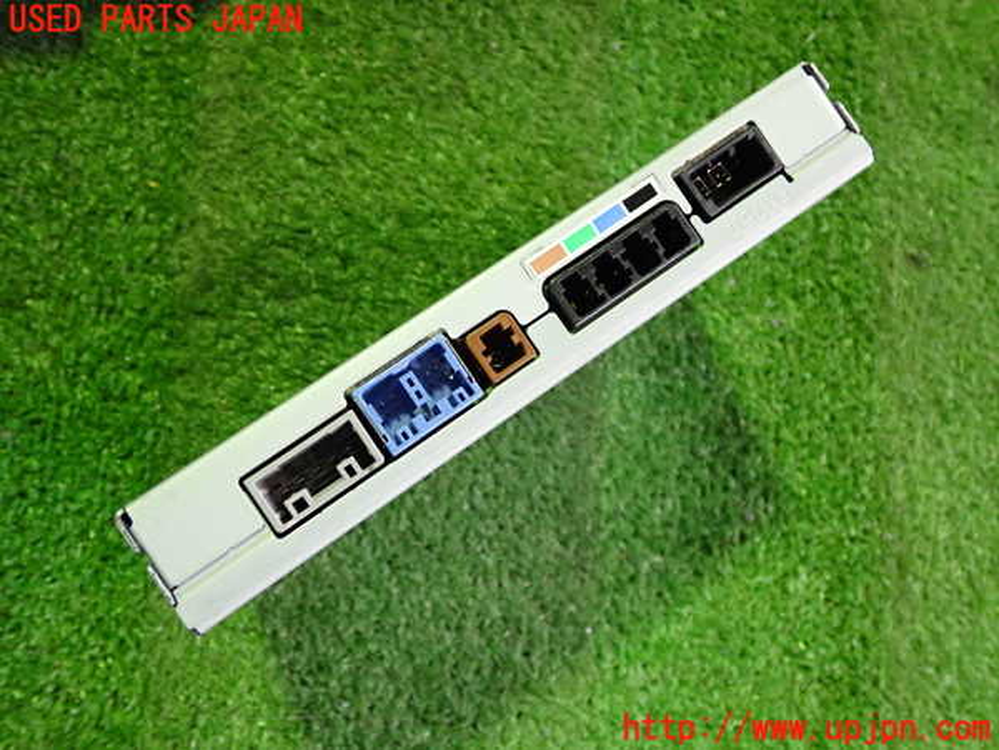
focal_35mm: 30
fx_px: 866
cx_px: 500
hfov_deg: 60.0
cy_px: 375
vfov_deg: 46.8
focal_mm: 5.4
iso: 640
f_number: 2.3
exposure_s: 1/30
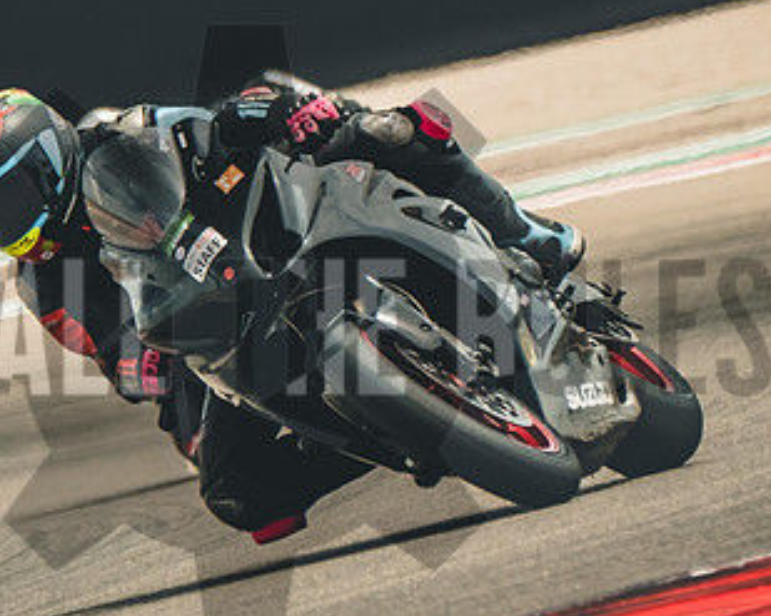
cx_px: 411
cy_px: 230
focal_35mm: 1351
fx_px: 30818
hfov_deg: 1.4
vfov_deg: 1.1
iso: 1000
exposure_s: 1/2500
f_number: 5.6
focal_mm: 400
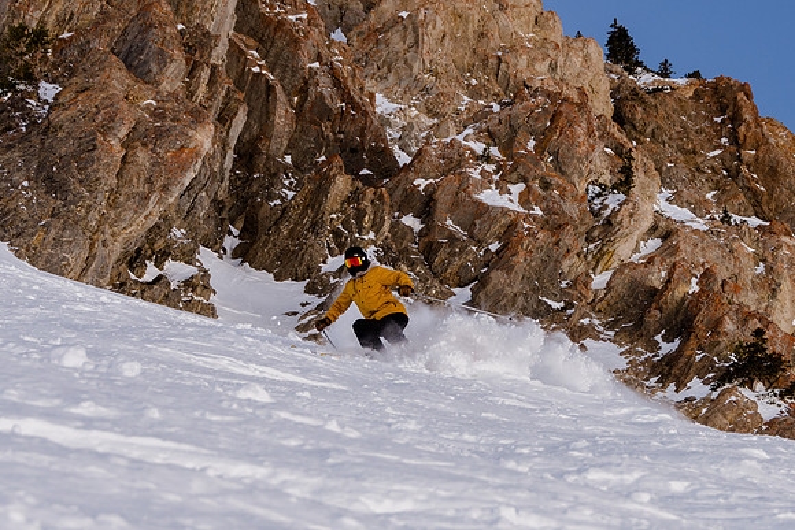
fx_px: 2604
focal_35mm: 118
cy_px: 364
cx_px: 562
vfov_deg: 11.6
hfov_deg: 17.3
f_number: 8
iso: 160
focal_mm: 55
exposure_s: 1/640
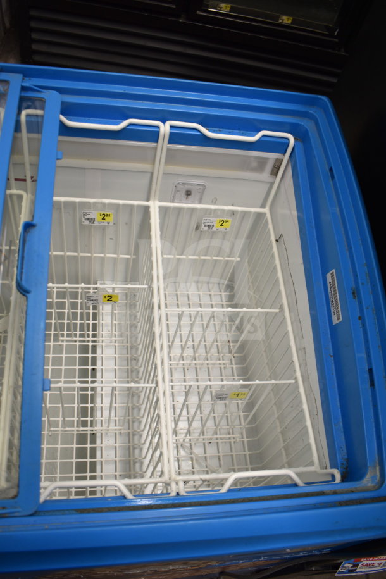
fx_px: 482
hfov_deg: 43.6
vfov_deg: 61.9
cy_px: 290
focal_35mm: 30
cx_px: 193
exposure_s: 1/30
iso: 320
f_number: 3.8
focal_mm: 20
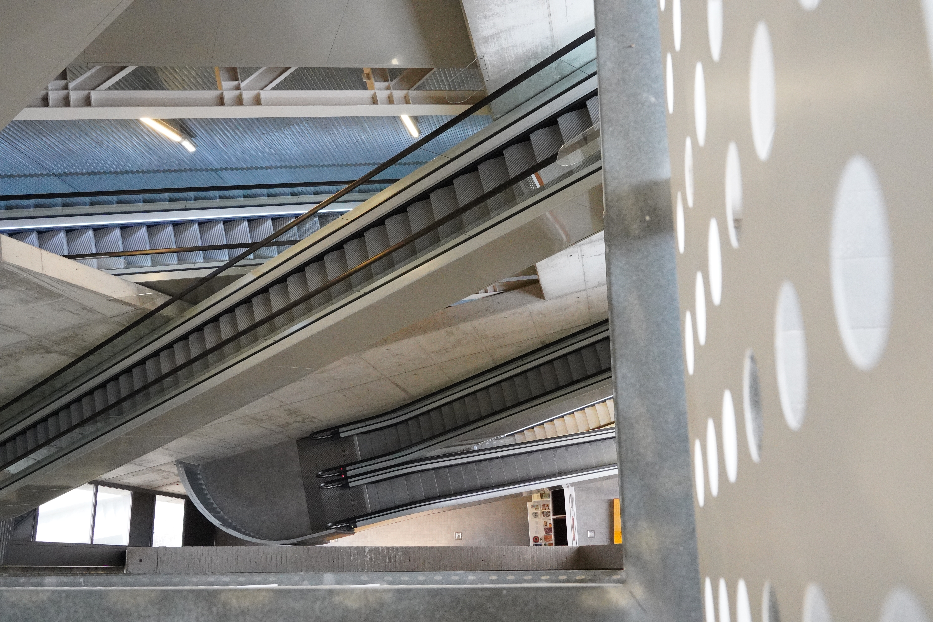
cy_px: 311
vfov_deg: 37.9
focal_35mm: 35
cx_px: 466
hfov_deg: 54.4
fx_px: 907
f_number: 8
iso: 16000
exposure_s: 1/125
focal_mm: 35
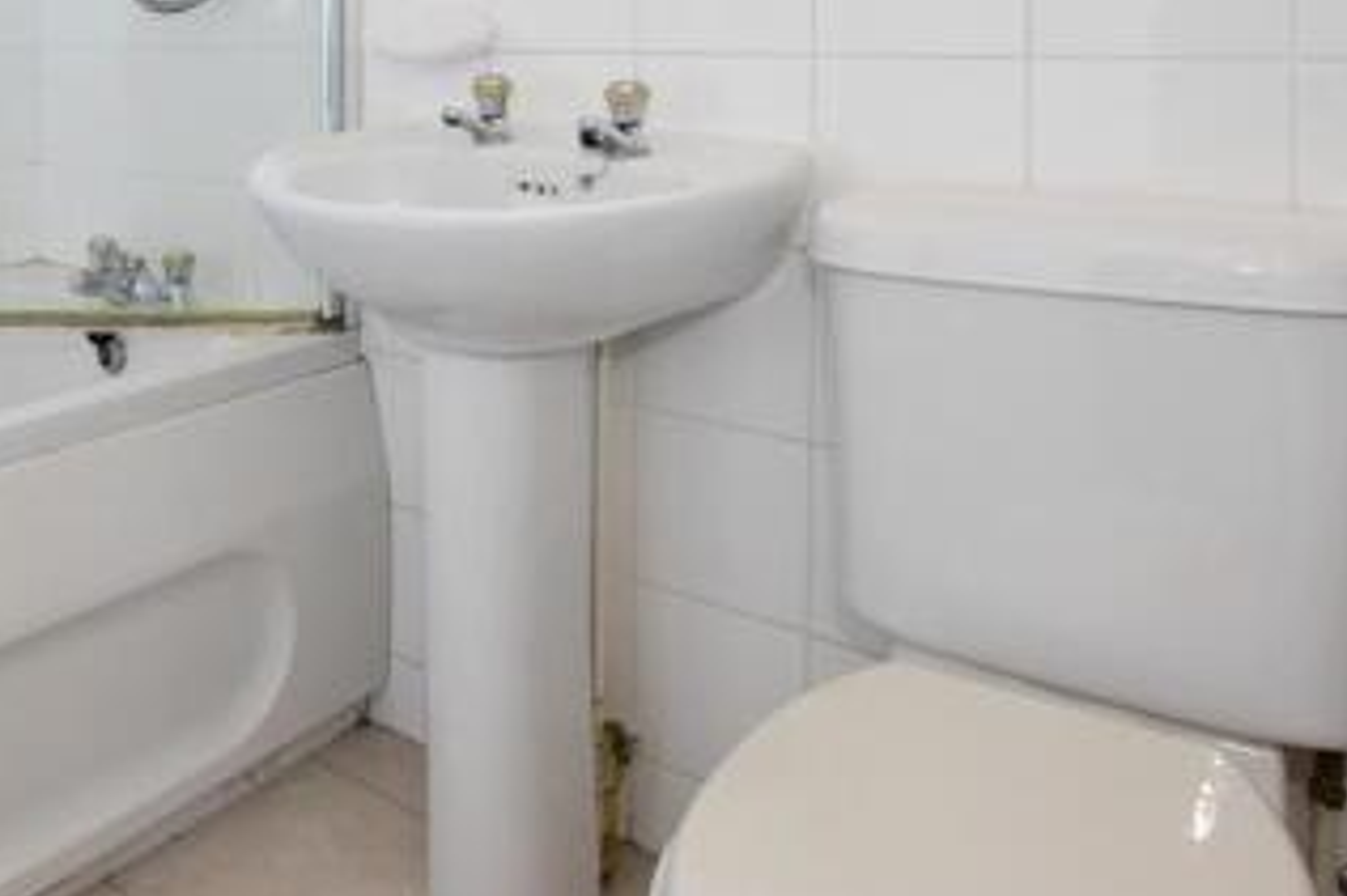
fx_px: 1159
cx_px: 331
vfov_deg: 38.4
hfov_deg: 57.2
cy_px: 40
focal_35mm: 31
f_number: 11
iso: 400
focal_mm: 10
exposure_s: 1/8
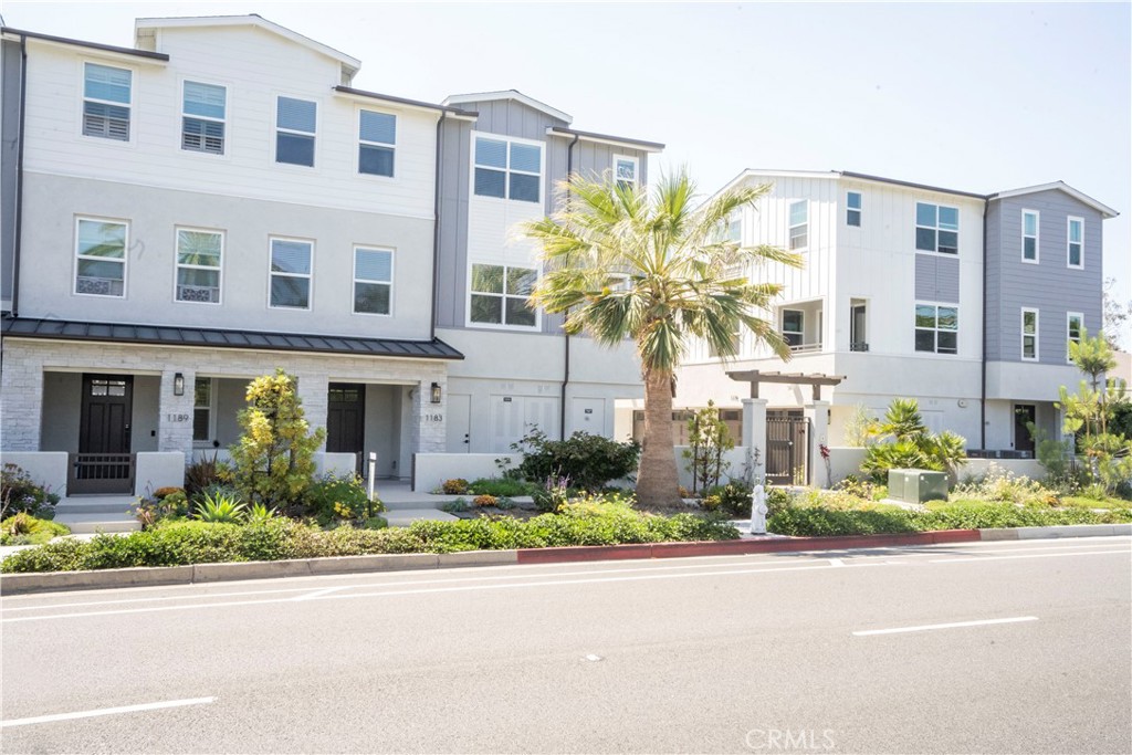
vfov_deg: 42.3
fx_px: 975
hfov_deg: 60.3
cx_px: 566
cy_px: 378
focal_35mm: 31
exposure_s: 1/250
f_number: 22
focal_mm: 31
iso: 3200
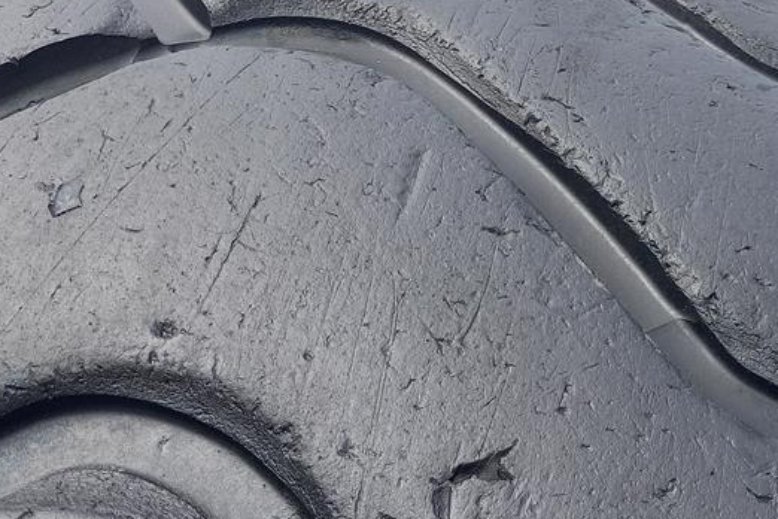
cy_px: 361
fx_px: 1102
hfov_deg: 38.4
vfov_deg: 26.3
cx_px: 528
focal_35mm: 51
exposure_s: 1/459
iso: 50
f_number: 1.8
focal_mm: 4.65
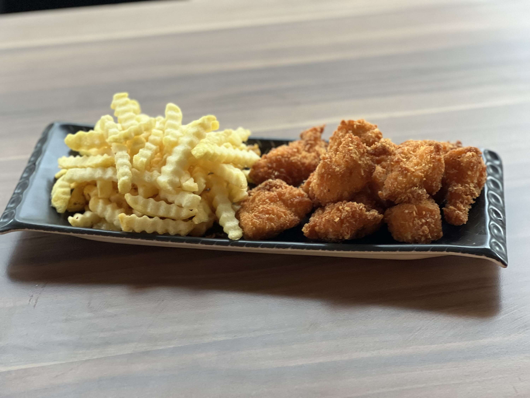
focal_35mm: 77
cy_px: 199
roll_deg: +1.6
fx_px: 1179
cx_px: 265
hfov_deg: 25.3
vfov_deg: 19.1
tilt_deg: -38.5
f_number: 2.8
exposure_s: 1/25
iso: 400
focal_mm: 9
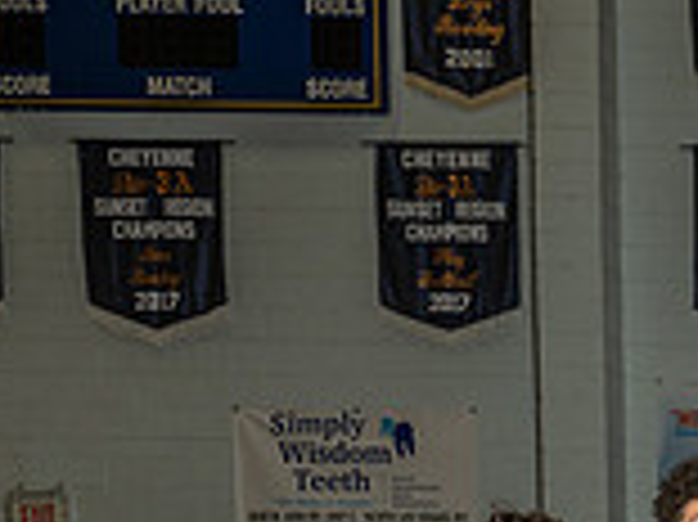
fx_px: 2035
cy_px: 851
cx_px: 1234
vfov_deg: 13.5
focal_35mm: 101
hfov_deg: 16.5
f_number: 7.1
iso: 125
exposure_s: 1/125
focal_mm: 26
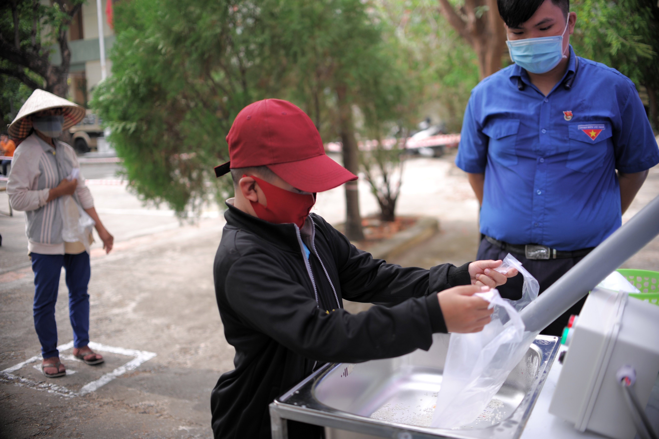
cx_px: 330
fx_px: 640
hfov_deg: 54.5
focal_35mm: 35
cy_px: 220
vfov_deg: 37.8
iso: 160
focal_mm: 35
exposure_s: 1/500
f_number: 2.2
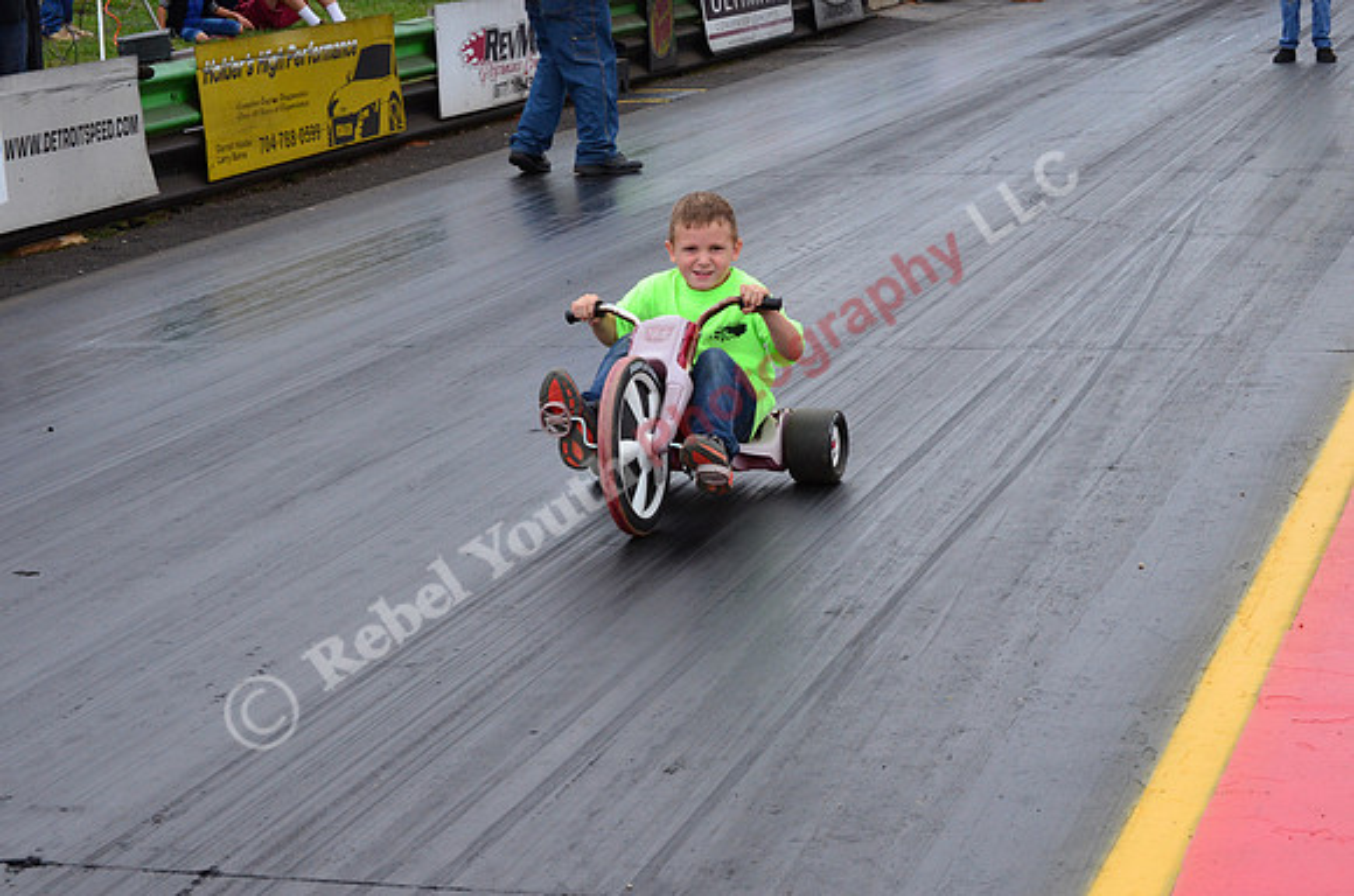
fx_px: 3096
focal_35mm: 82
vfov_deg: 16.5
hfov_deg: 24.7
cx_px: 677
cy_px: 448
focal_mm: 55
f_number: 11
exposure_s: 1/500
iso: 1000
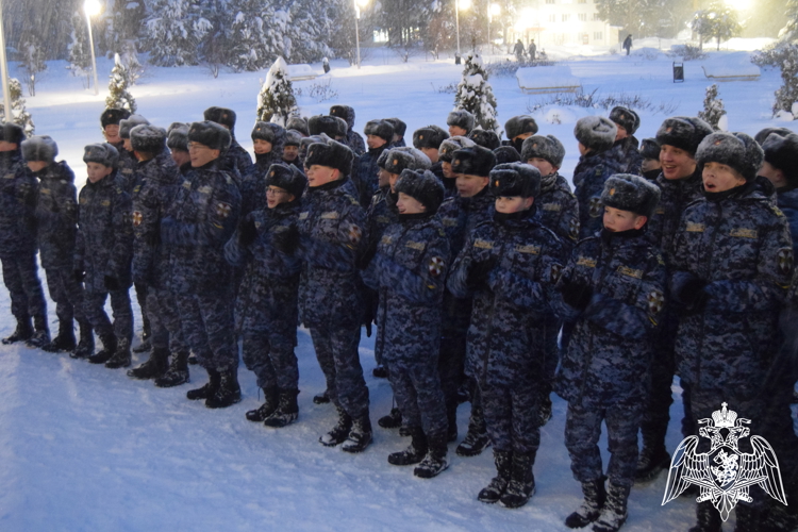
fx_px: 1031
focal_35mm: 46
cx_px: 399
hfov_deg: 42.3
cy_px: 266
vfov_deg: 28.9
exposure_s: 1/13
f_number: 4.2
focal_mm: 31
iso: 6400
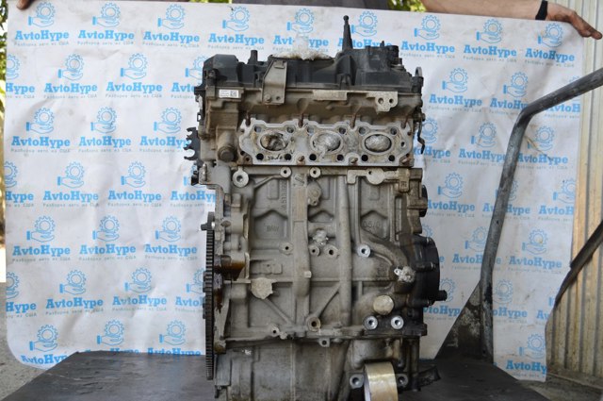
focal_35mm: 39
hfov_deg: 49.6
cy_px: 200
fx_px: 652
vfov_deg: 34.1
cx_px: 302
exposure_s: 1/125
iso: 200
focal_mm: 26
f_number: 5.6
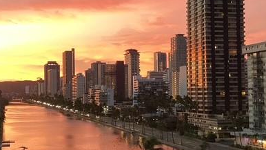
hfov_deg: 36.9
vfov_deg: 21.4
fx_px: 395
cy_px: 78
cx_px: 96
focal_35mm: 56
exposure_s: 1/60
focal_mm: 3.3
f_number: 2.4
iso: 160
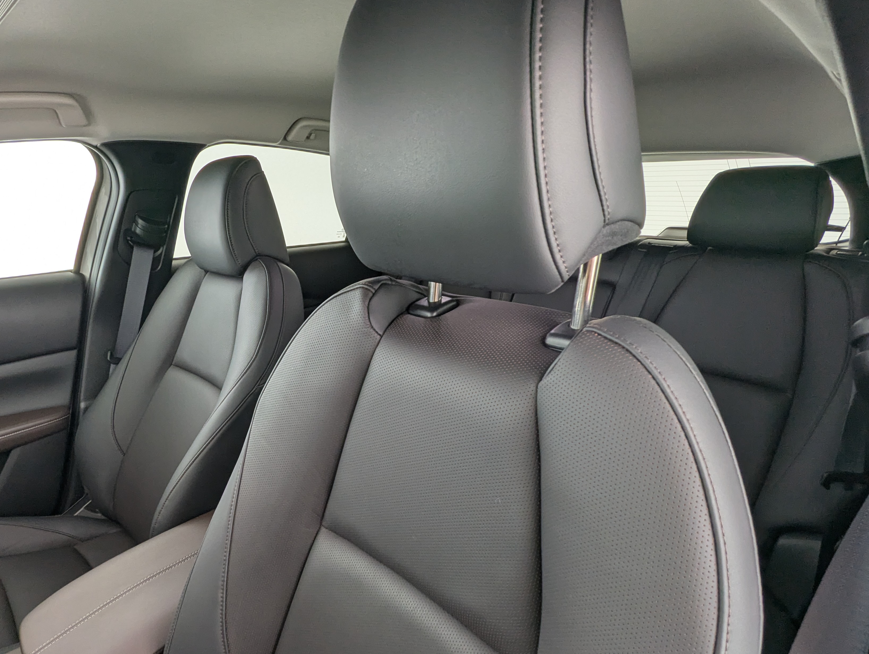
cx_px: 359
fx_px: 503
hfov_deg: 80.9
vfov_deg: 65.4
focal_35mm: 20
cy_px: 396
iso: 51
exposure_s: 1/23.8
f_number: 2.2
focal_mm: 2.35
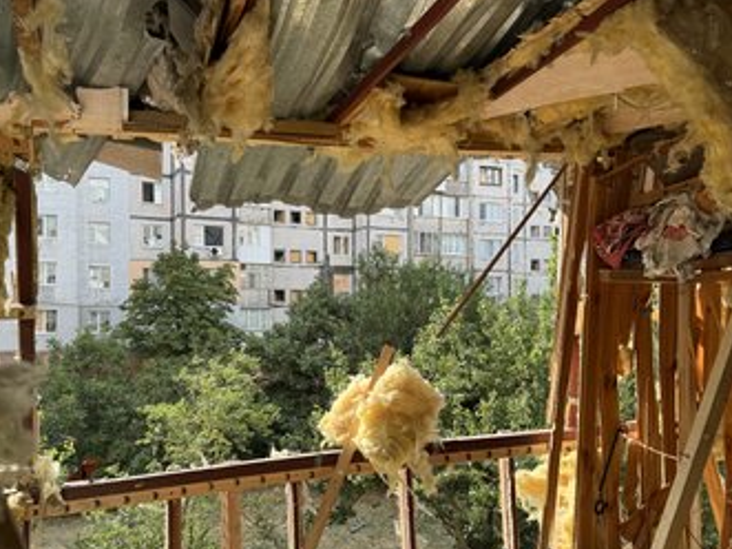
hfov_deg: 61.2
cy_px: 310
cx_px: 296
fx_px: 613
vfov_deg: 48.1
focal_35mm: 29
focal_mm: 6.86
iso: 80
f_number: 1.78
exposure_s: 1/1215
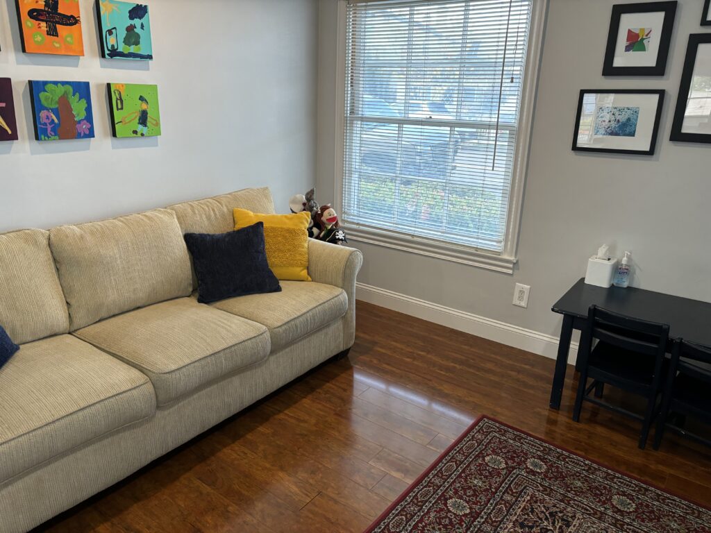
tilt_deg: -15.3
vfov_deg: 53.1
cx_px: 356
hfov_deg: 67.3
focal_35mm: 26
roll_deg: -0.1
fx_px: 534
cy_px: 266
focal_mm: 5.96
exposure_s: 1/60
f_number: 1.6
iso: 200
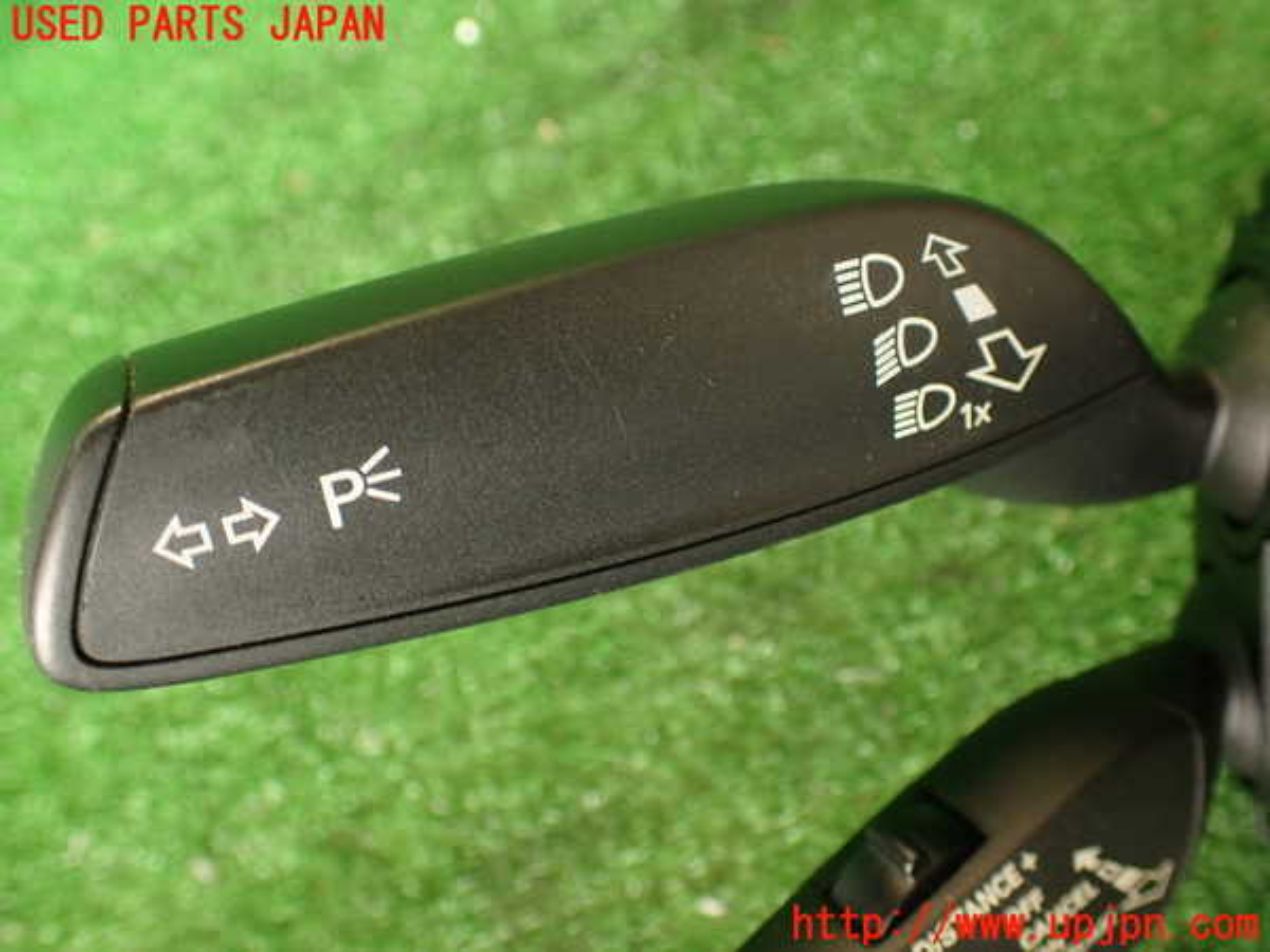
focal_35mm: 32
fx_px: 1174
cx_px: 635
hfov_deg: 56.8
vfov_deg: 44.2
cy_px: 476
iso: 200
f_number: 2.4
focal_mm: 5.79
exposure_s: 1/30
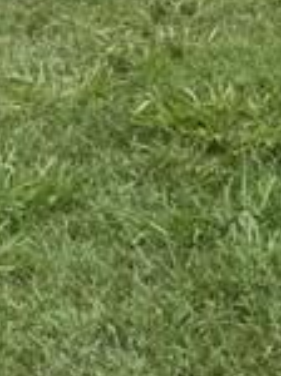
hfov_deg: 9.5
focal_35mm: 154
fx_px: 1672
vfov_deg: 12.2
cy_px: -196
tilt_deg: -6.5
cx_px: -8
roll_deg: -2.5
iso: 100
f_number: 1.78
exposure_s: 1/2299
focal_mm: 6.76
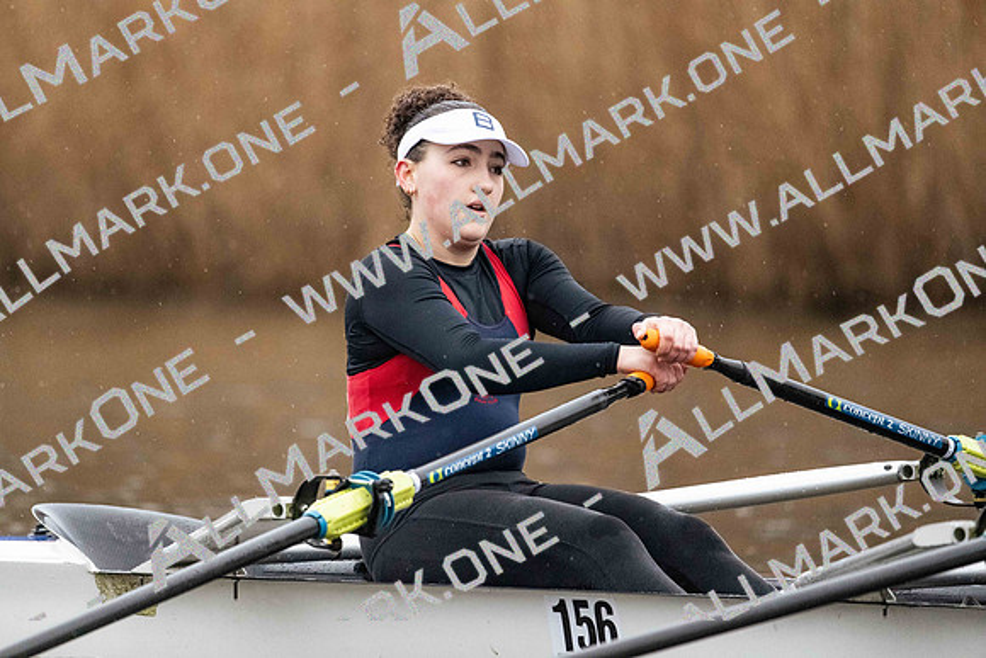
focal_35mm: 400
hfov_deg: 5.2
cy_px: 329
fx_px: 10958
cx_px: 493
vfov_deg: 3.4
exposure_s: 1/1600
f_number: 4.5
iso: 10000
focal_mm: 400
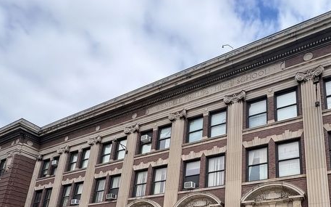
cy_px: 212
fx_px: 234
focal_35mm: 26
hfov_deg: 68.7
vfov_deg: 40.8
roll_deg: -2.1
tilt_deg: +15.4
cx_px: 217
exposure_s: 1/727
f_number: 2.2
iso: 40
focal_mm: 2.22
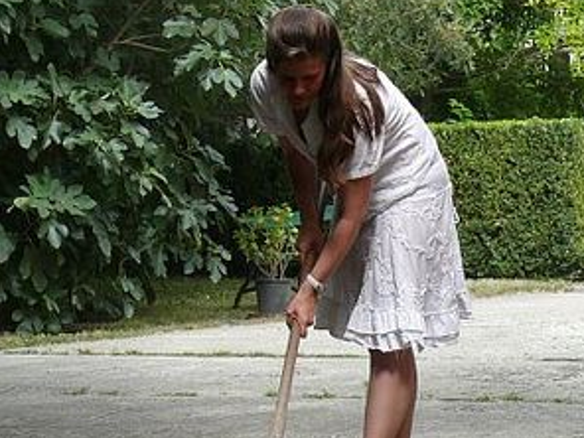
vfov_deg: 9.2
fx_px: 2716
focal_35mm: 161
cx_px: 361
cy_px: 241
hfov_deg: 12.3
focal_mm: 14.7
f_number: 4
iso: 100
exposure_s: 1/200
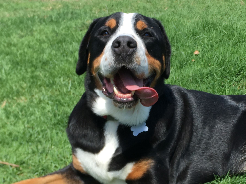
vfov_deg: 22.1
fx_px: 462
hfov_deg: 29.6
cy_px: 161
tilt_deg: -23.5
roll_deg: +1.1
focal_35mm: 65
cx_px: 168
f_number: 2.2
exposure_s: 1/718
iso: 25
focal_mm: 4.15
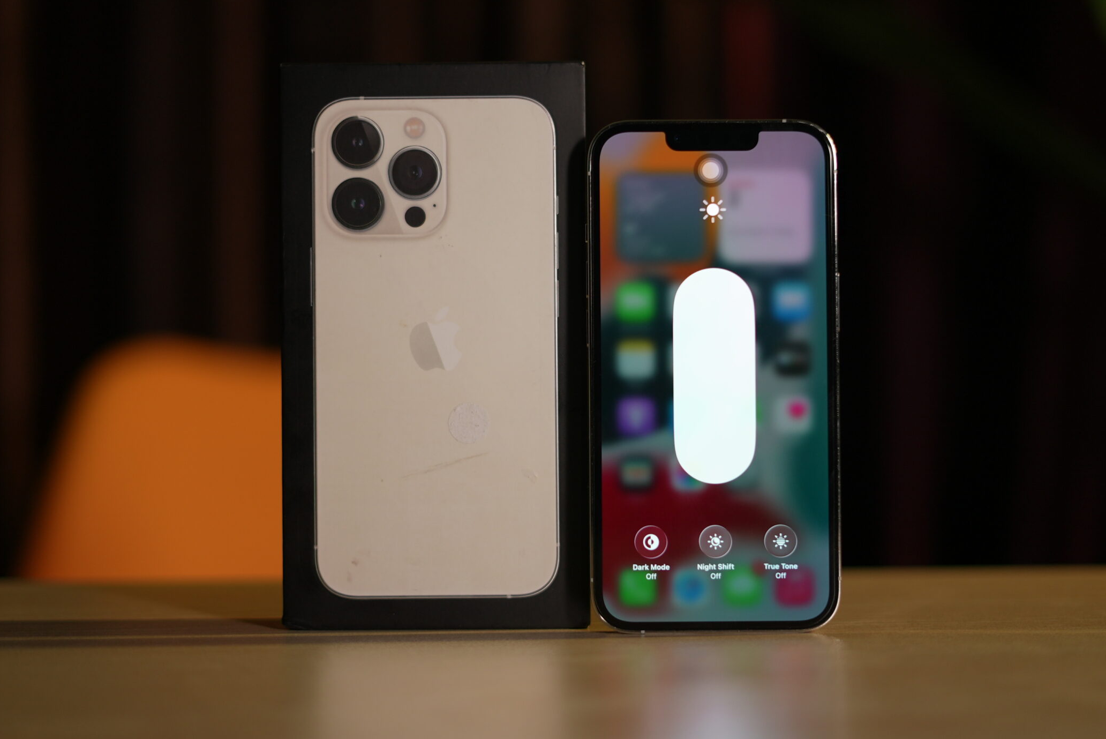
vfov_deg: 21.9
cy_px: 323
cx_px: 552
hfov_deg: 32.4
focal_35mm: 62
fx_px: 1906
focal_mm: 50
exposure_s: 1/100
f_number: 1.8
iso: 320
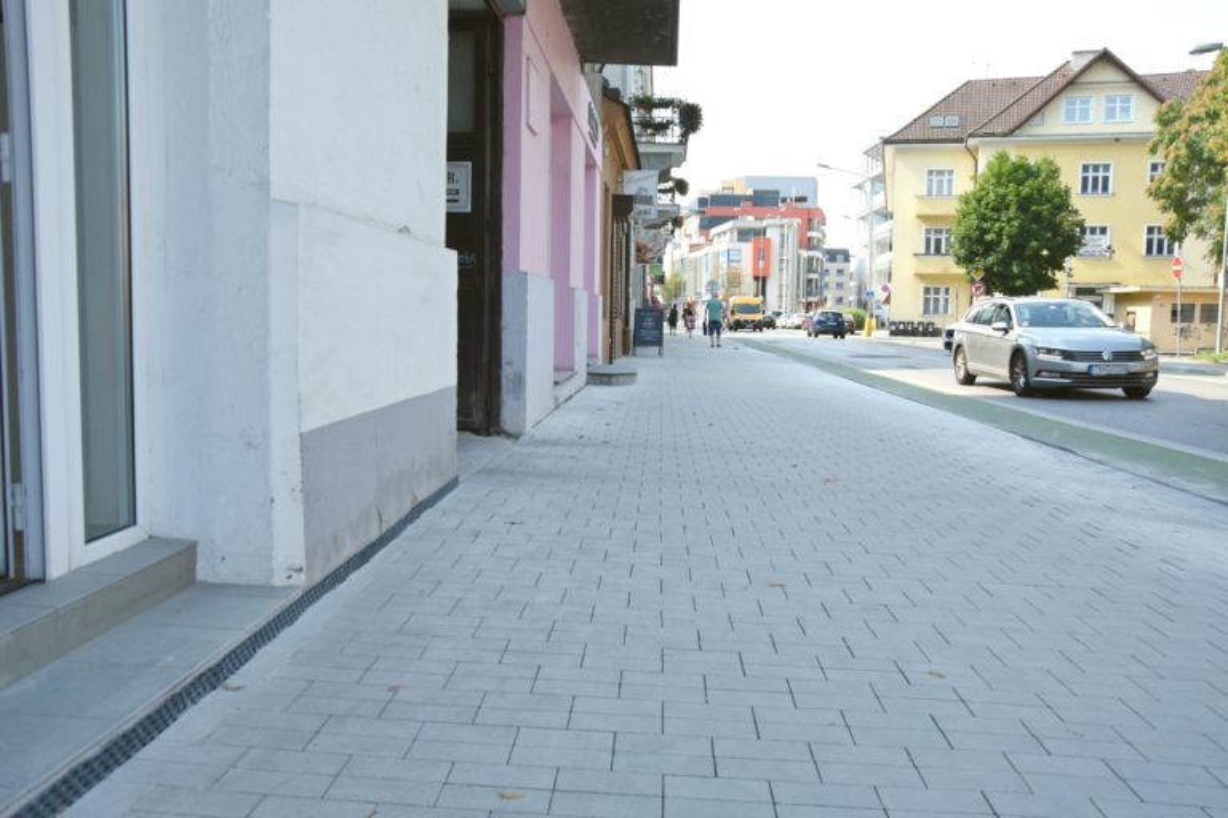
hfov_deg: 57.2
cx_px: 614
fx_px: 1126
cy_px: 409
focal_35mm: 33
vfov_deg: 40.0
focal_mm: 22
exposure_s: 1/320
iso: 250
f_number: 5.6
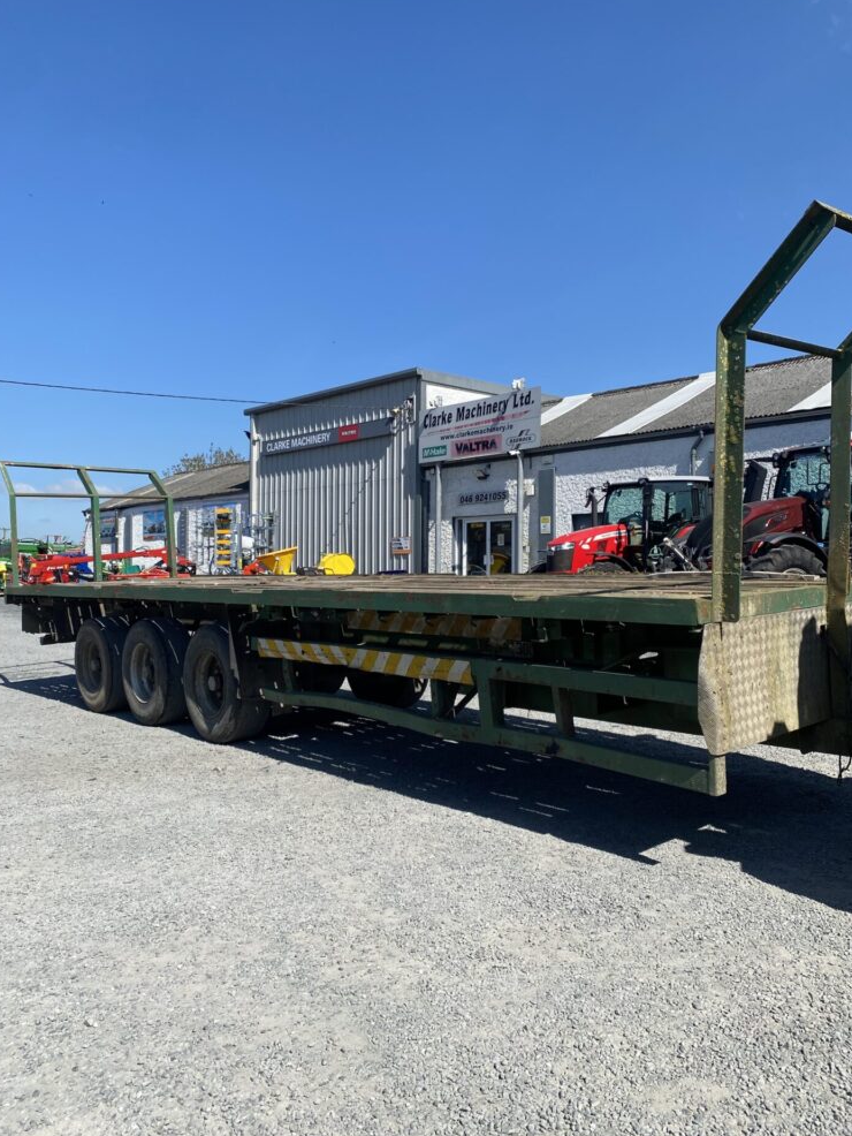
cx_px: 412
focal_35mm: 27
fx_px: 886
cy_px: 556
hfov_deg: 51.4
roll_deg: +0.3
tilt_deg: +2.3
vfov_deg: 65.3
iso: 32
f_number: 1.8
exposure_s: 1/2817
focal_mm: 4.25
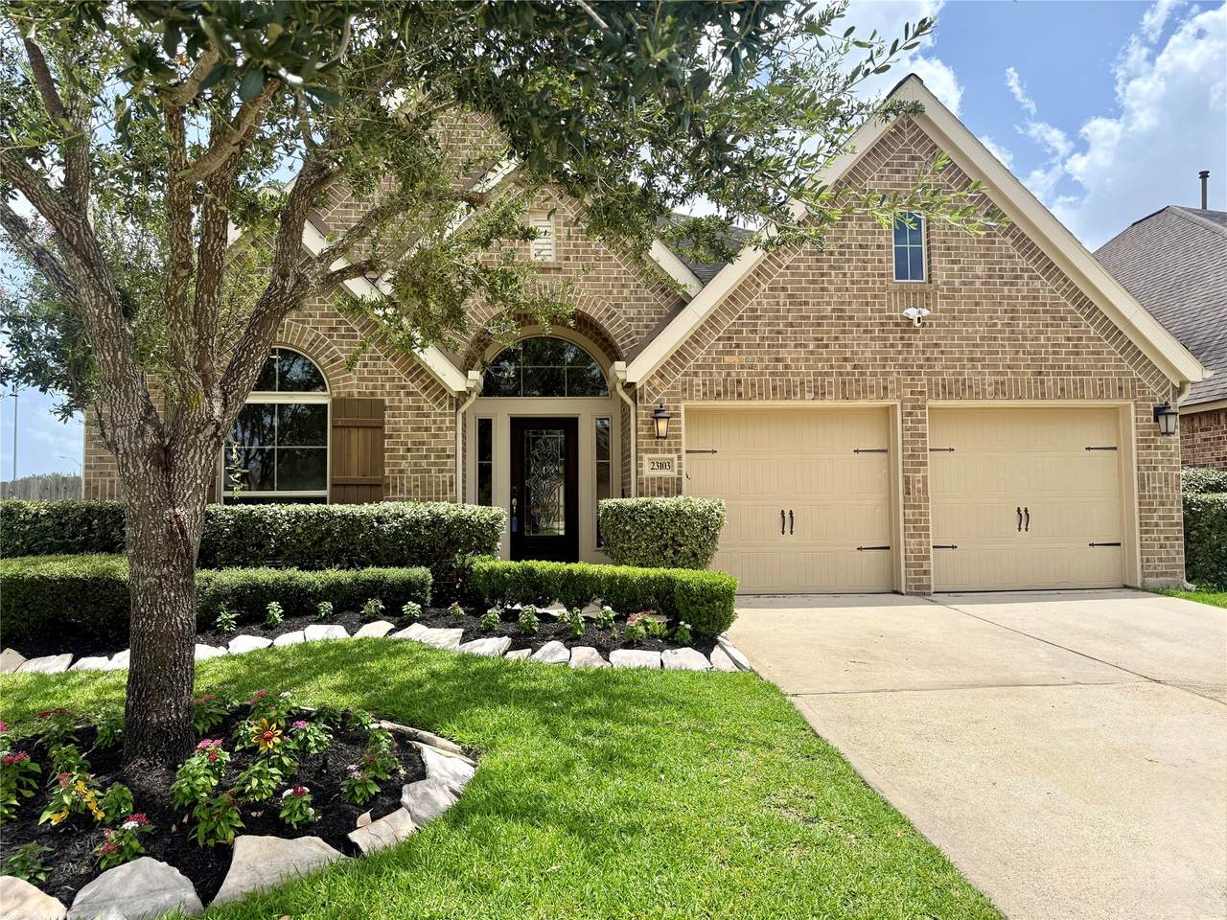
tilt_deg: +3.7
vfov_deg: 56.8
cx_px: 614
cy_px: 460
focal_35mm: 24
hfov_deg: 71.6
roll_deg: +0.5
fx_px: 851
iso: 100
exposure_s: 1/3021
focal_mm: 6.76
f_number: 1.78
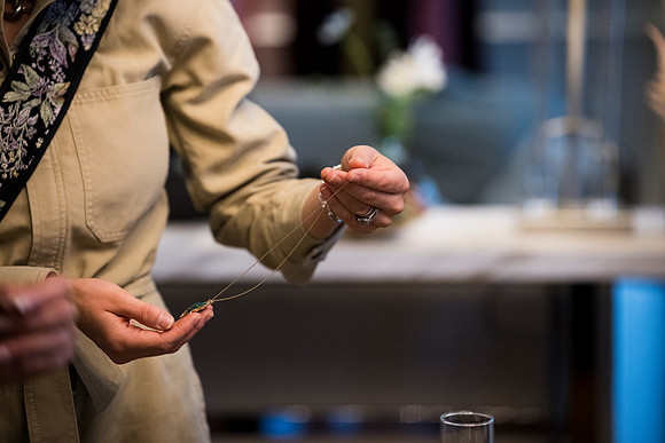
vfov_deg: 10.3
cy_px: 222
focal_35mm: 133
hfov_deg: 15.4
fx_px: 2457
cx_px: 332
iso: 2800
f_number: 3.2
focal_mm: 133
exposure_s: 1/160
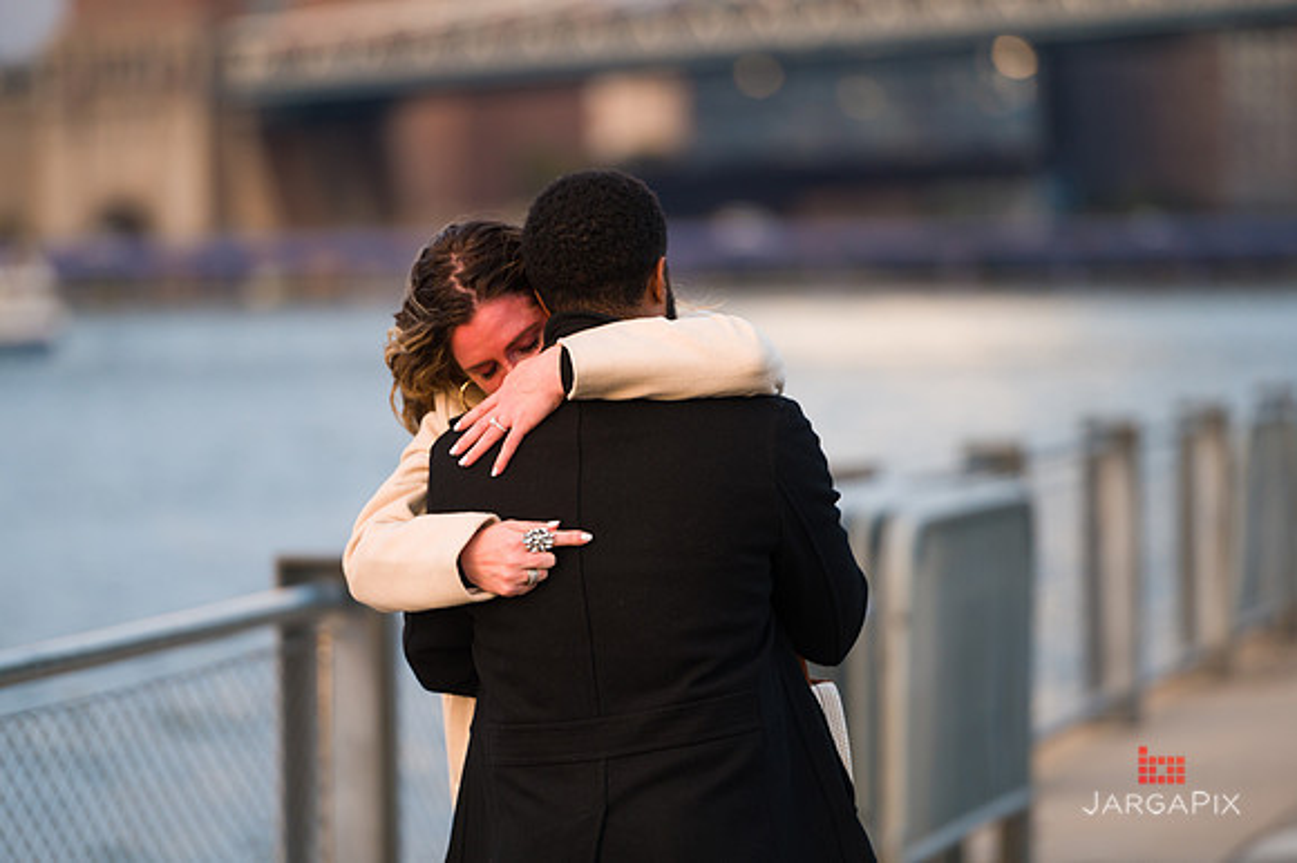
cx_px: 648
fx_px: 7201
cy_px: 432
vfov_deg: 6.9
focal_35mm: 200
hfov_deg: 10.3
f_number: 3.2
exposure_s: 1/320
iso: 200
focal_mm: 200
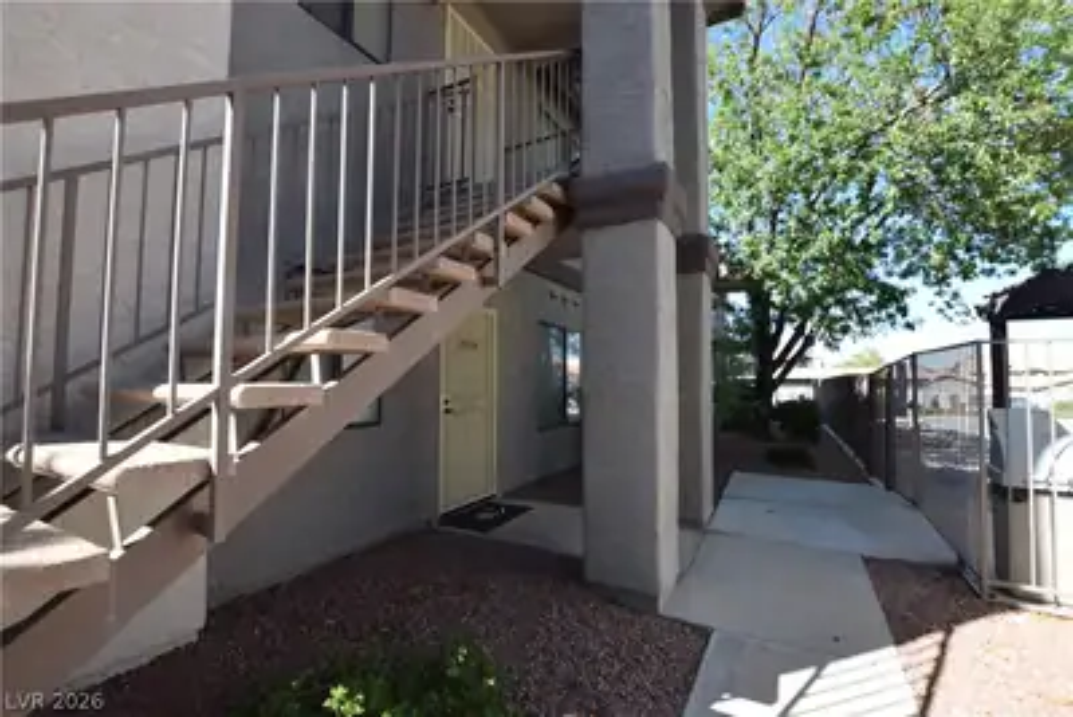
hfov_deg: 100.4
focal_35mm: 15
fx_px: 447
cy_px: 358
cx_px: 536
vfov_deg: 77.4
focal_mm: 10
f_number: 8
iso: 360
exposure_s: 1/250
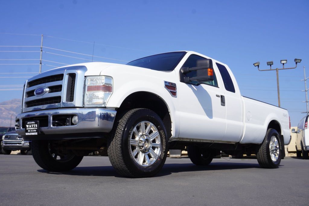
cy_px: 103
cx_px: 154
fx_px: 322
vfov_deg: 35.5
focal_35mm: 38
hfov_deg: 51.3
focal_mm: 25
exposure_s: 1/160
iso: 100
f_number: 11
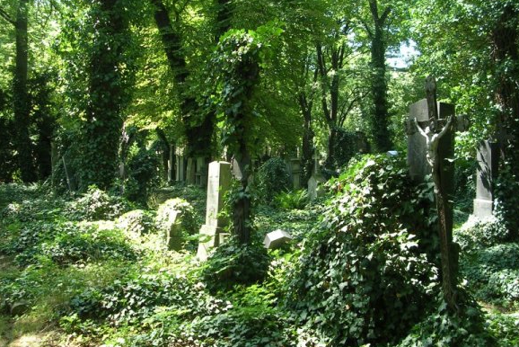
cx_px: 268
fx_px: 591
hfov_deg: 47.4
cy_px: 194
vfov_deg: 32.6
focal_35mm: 41
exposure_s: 1/53.5
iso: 50
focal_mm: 5.8
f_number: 2.8
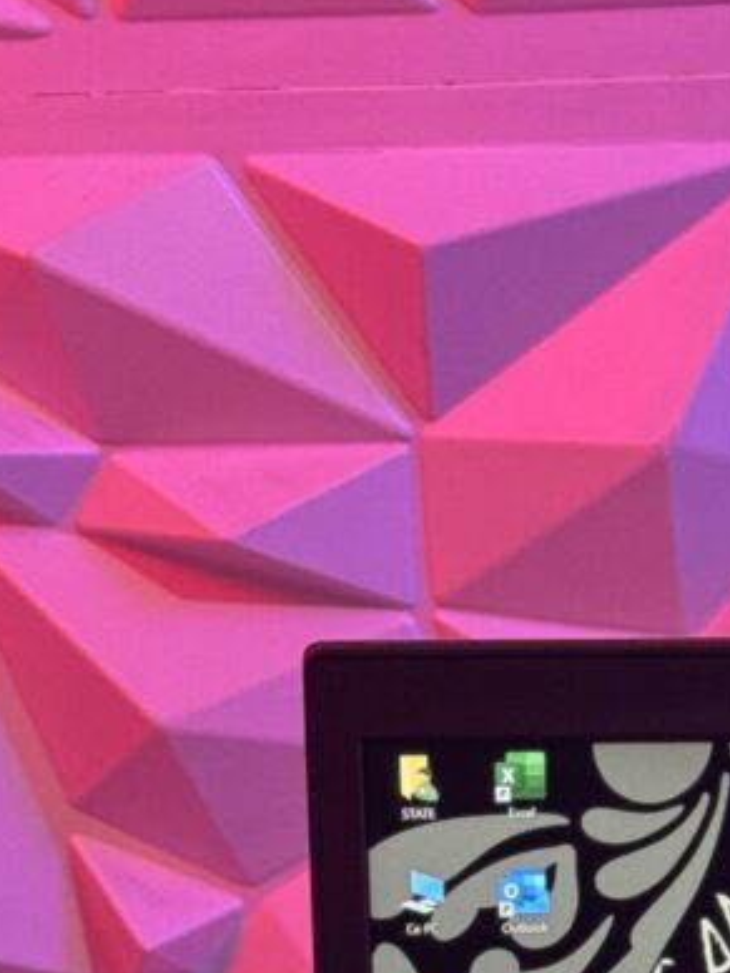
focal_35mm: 165
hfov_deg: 8.9
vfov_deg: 11.4
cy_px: 1541
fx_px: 4639
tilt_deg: -19.3
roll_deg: +2.6
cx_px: 916
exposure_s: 1/50
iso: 160
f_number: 1.78
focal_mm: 6.76
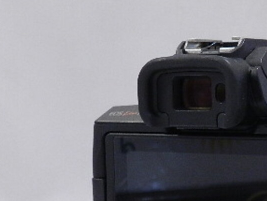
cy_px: 212
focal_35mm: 103
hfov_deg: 18.5
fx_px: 794
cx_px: 272
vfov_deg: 14.1
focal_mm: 8.1
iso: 800
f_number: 4.2
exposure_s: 1/50
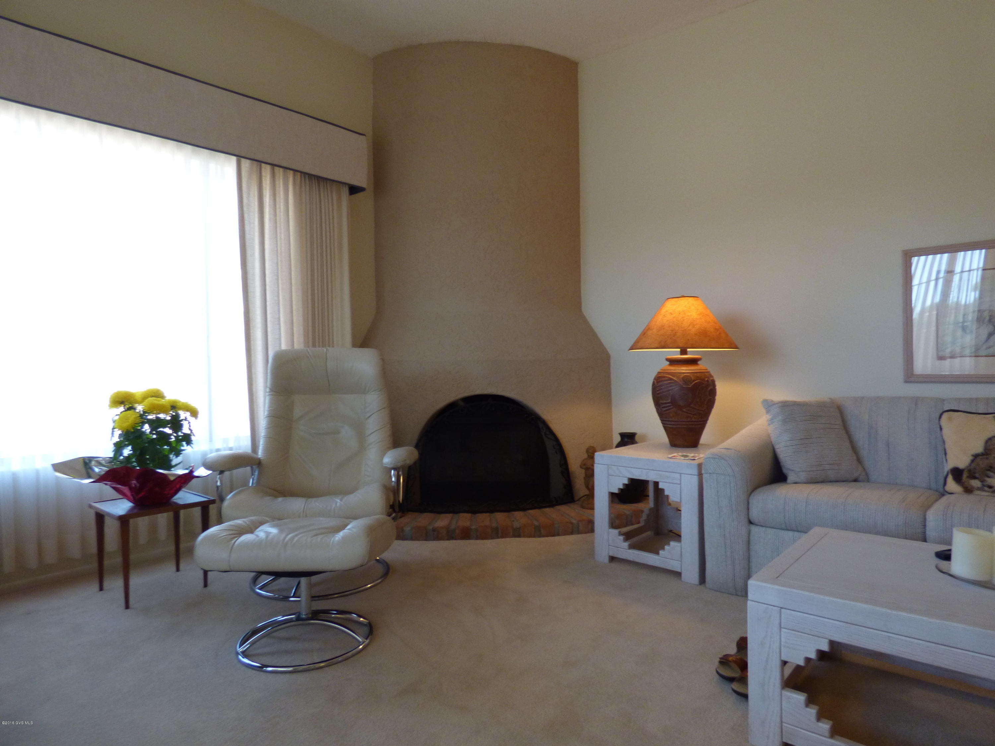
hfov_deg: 81.7
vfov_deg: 66.0
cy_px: 373
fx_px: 575
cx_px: 498
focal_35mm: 20
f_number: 2.8
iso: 200
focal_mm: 3.58
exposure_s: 1/60
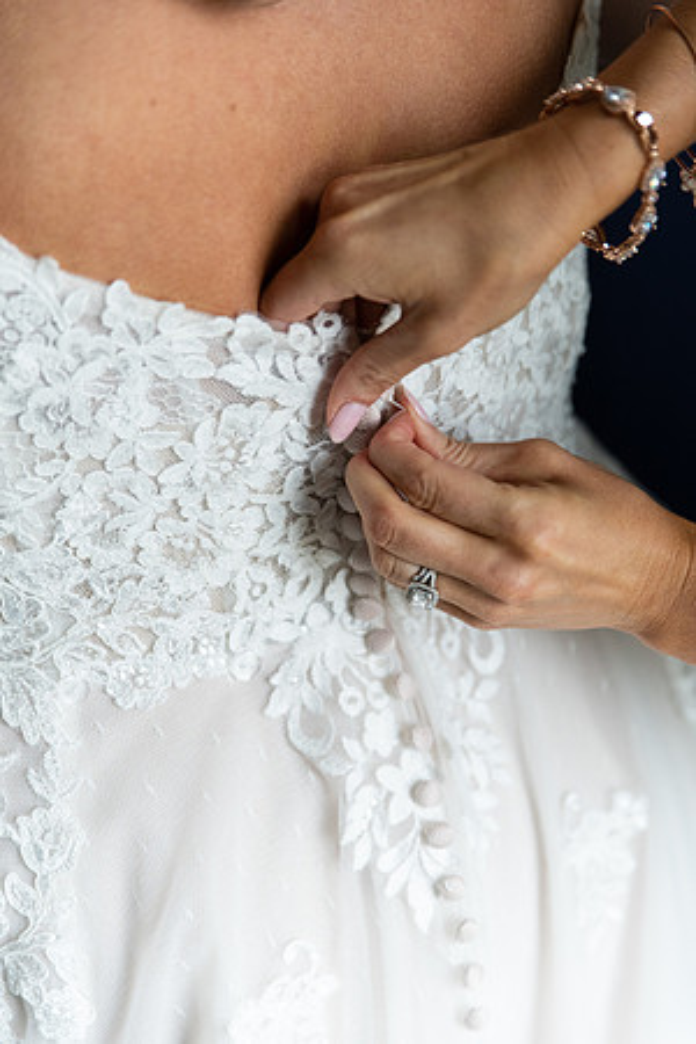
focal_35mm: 70
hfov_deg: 19.5
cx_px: 348
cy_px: 522
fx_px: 2030
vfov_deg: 28.8
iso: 2000
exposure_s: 1/1000
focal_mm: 70
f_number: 2.8
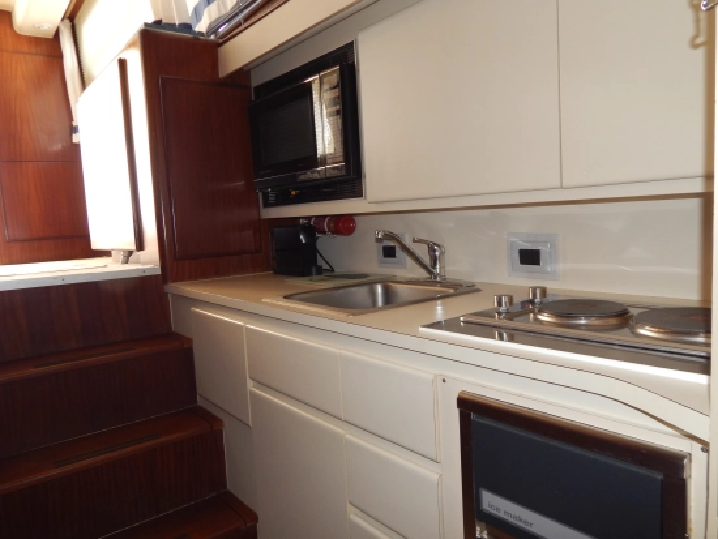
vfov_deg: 54.9
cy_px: 270
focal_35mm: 25
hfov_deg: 69.4
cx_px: 359
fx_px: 519
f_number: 3.1
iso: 200
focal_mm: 4.5
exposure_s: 1/30
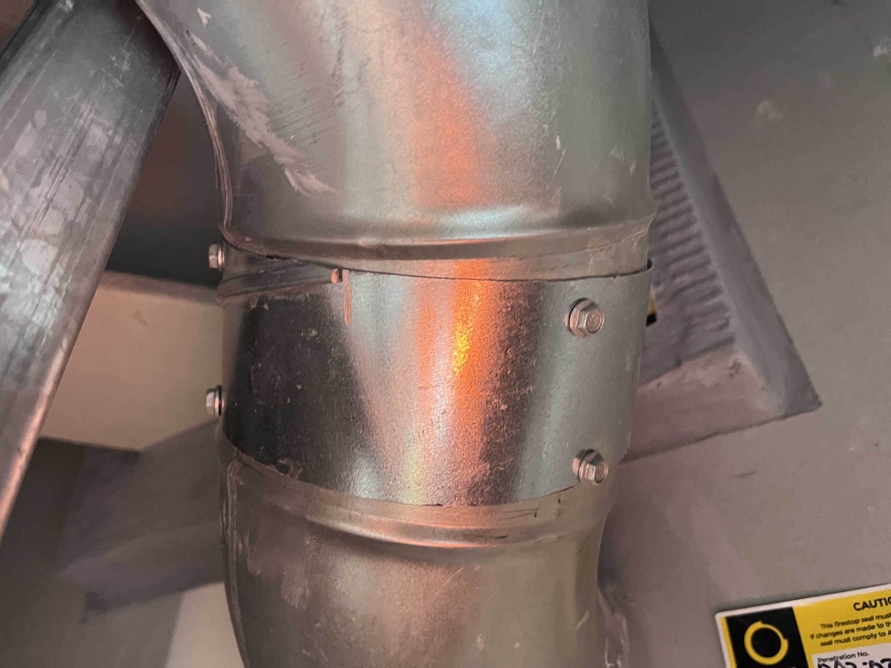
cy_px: 334
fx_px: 669
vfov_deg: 53.1
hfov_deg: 67.3
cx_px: 446
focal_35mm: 26
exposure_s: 1/50
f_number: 1.6
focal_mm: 5.1
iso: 400
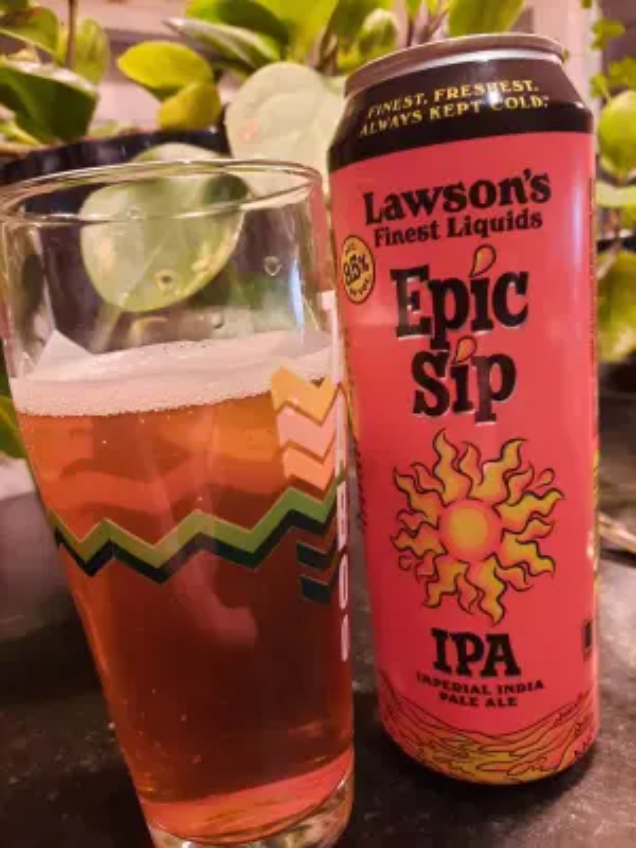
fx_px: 612
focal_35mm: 25
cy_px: 424
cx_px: 318
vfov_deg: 69.4
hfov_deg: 54.9
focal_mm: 4.6
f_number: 2
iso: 640
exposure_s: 1/20
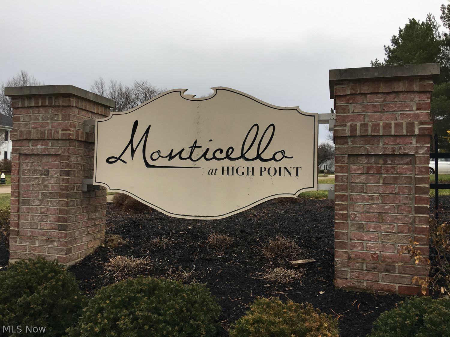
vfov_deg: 48.2
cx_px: 225
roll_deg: -1.2
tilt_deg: +0.9
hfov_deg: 61.7
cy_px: 168
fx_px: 377
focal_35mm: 29
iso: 32
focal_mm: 4.15
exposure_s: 1/120
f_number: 2.2
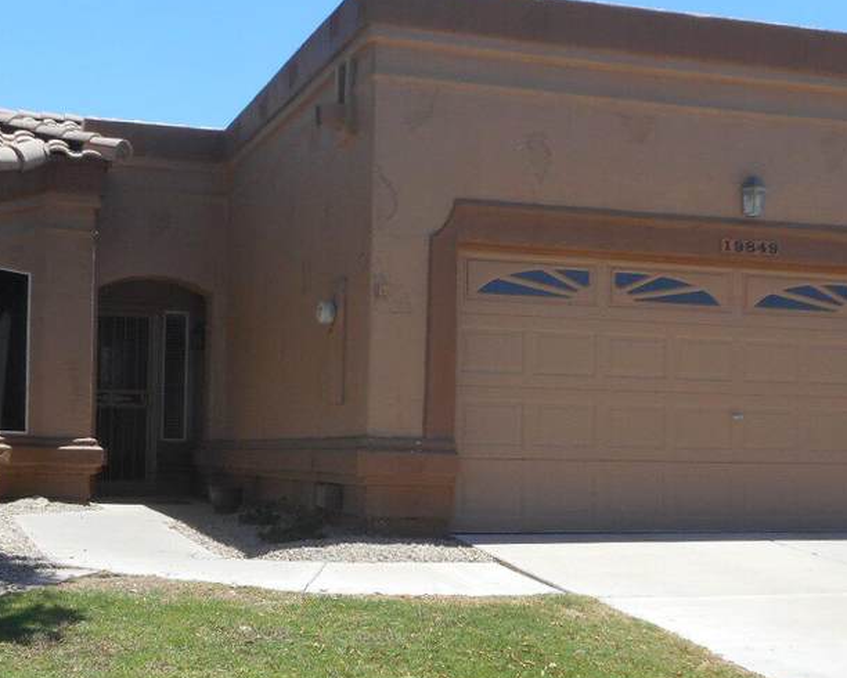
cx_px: 345
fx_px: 1279
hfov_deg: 36.5
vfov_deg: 29.6
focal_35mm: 51
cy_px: 428
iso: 80
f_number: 3.7
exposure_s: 1/500
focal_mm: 4.5
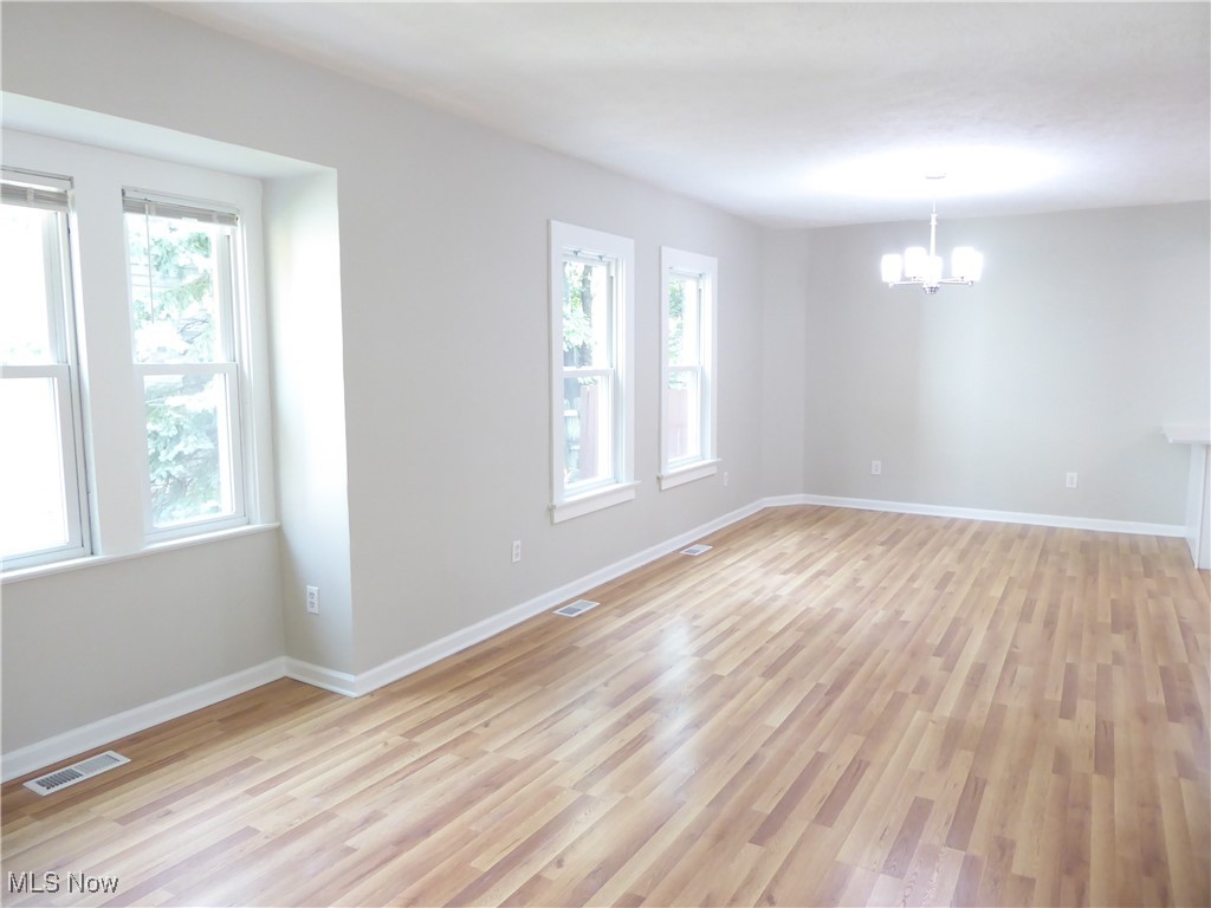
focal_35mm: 25
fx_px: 875
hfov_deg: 69.4
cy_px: 454
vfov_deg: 54.9
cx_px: 606
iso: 400
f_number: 3.3
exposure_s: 1/40
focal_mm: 4.3
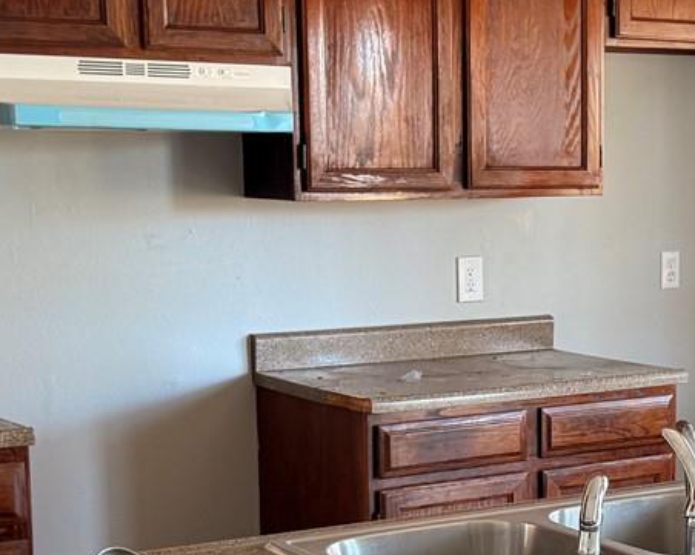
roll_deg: +0.2
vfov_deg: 18.4
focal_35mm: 83
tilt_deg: -7.8
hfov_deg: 22.7
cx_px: 554
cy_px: 400
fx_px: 1706
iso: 200
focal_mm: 6.76
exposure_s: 1/91
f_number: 1.78
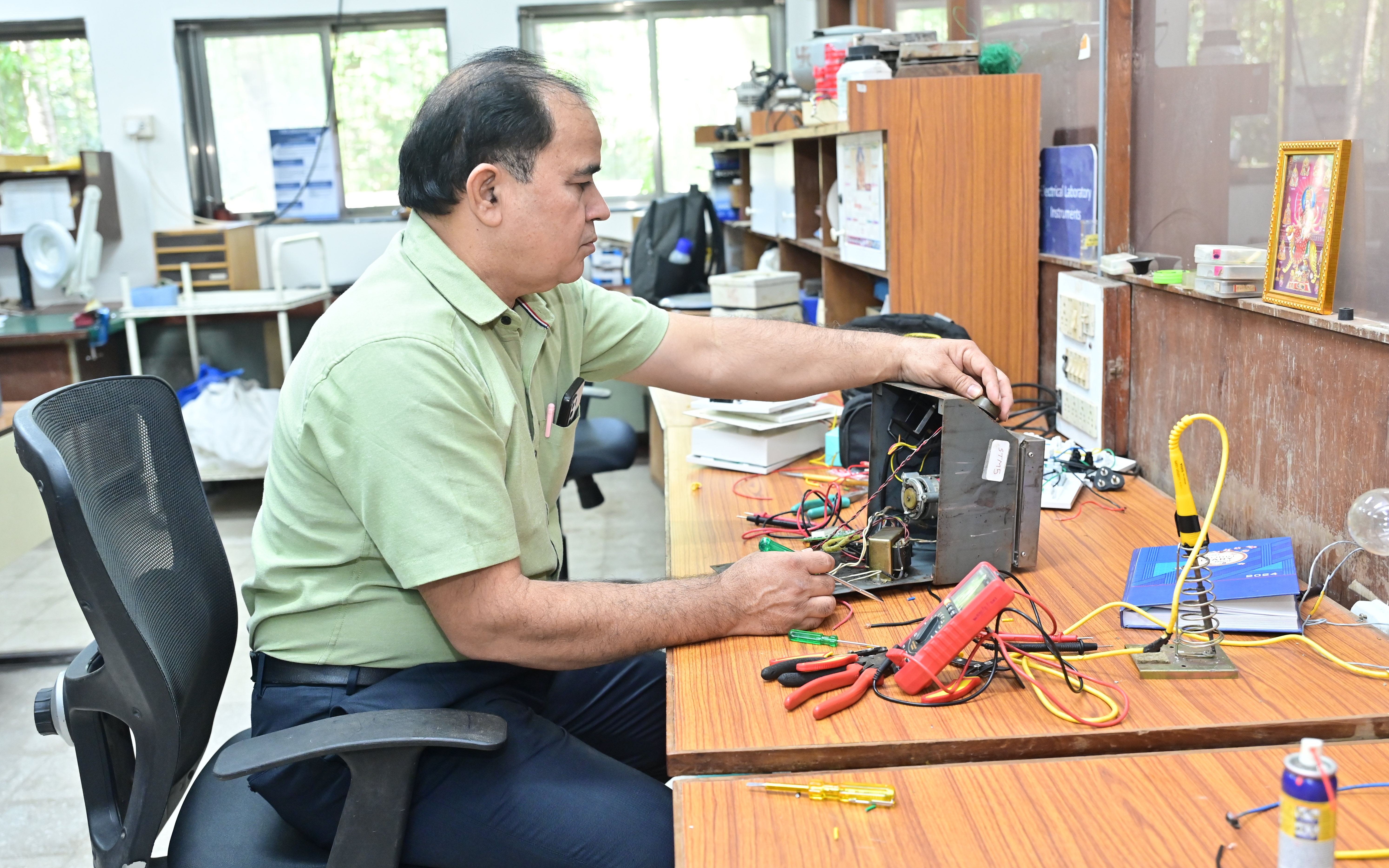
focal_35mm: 35
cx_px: 695
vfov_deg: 36.8
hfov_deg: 56.0
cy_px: 426
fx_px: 1307
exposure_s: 1/125
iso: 2500
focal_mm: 33.5
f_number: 4
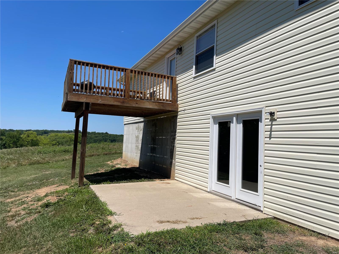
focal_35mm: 26
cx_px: 170
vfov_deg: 53.1
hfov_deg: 67.3
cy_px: 127
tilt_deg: +4.0
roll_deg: -2.2
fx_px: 255
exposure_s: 1/6135
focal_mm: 4.2
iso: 32
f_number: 1.6
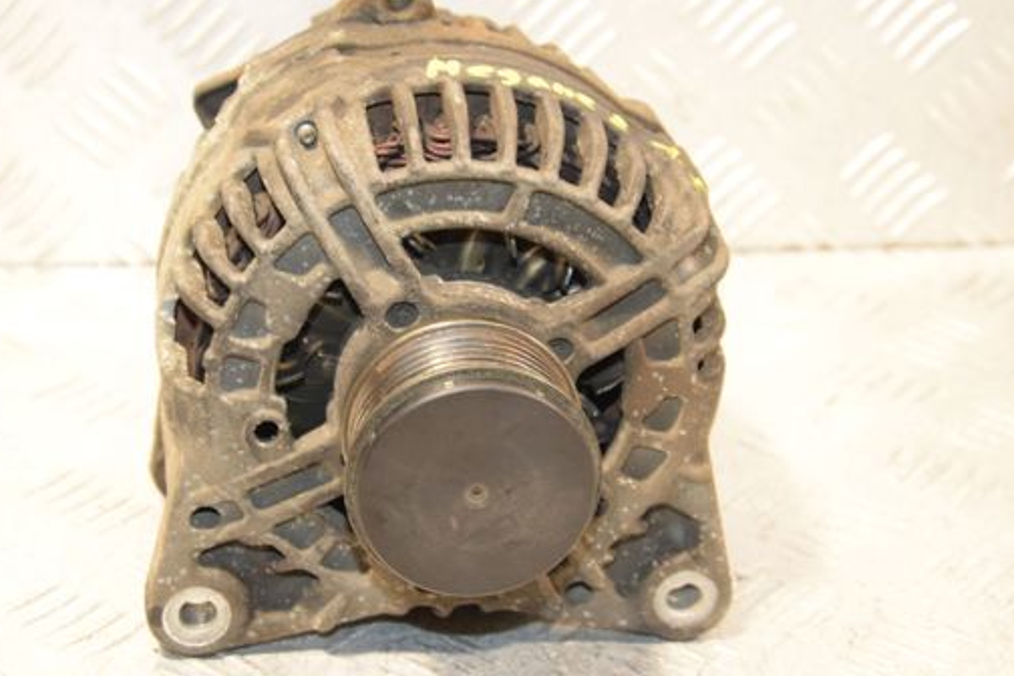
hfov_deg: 23.7
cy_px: 332
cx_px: 485
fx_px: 2412
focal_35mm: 86
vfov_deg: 16.0
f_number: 5.6
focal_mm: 45
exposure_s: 1/100
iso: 1600
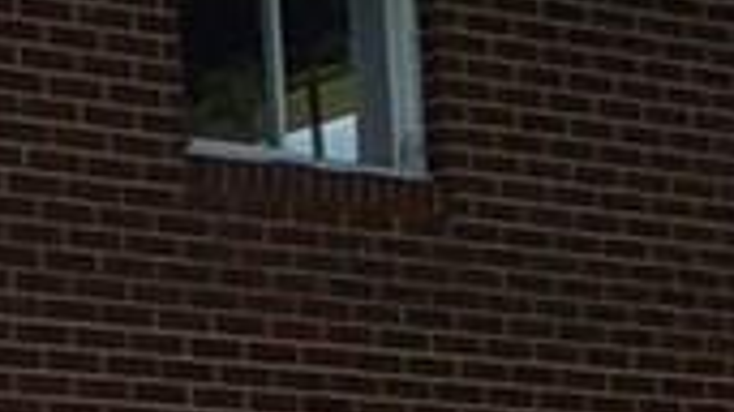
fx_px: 3813
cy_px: 785
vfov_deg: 6.0
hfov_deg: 9.9
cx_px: -906
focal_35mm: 196
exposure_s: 1/1600
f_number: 3.3
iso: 125
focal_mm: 4.1
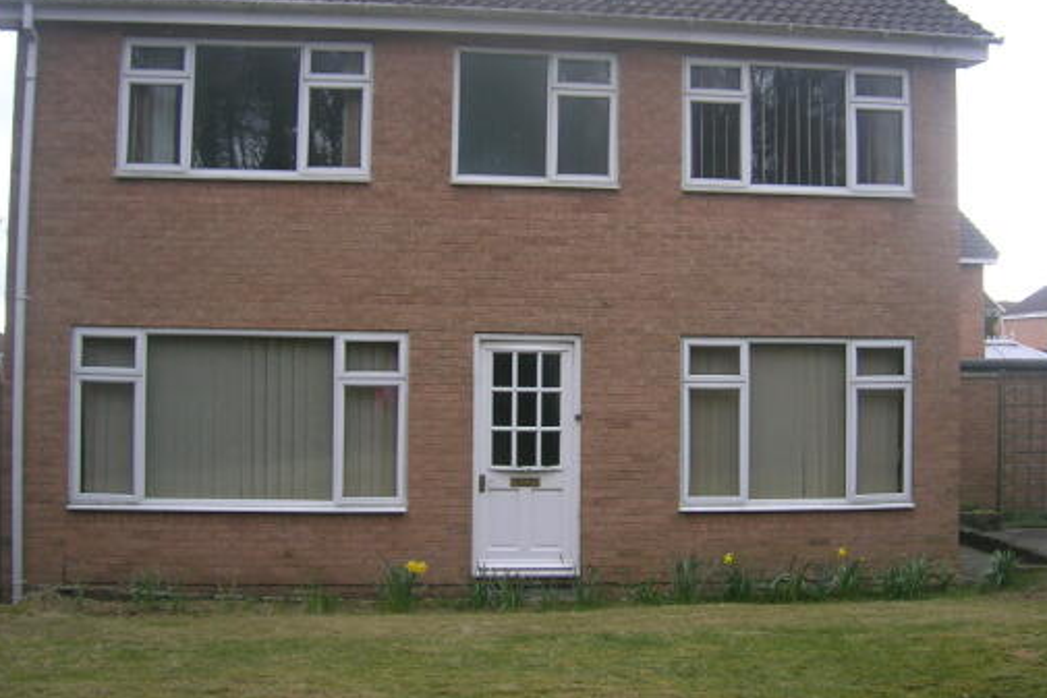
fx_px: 1222
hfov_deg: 46.3
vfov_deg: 31.9
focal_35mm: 42
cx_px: 582
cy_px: 324
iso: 50
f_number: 2.8
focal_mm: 5.4
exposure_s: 1/94.3
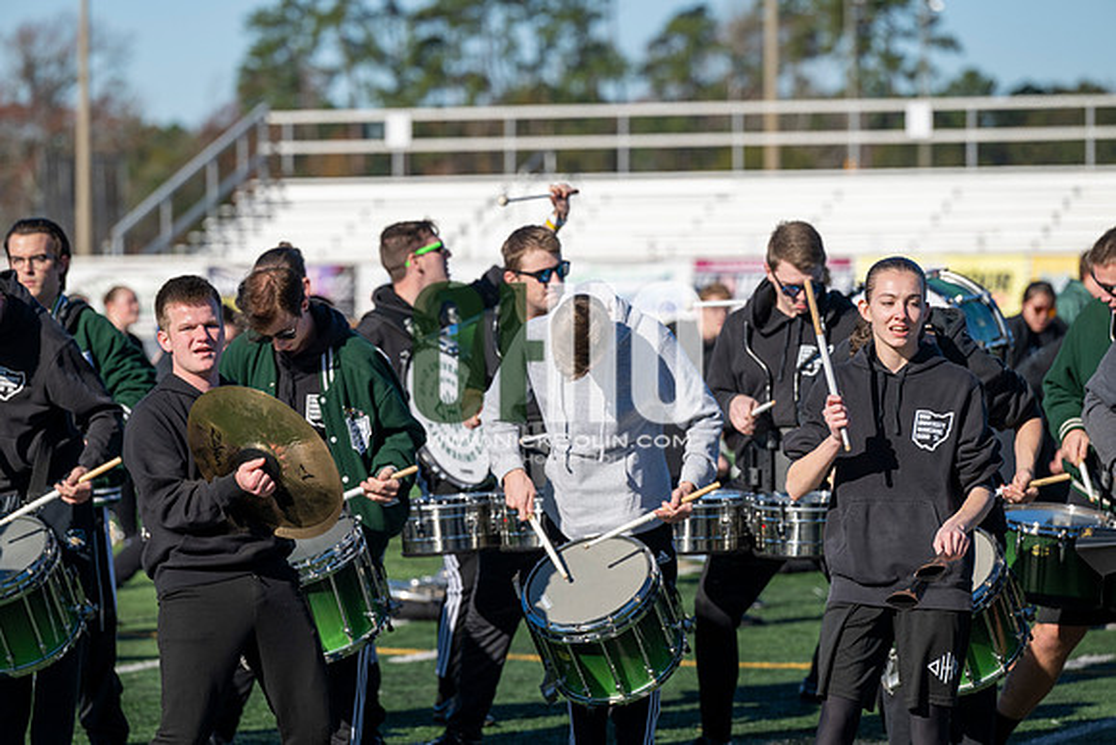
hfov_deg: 10.3
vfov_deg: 6.9
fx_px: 6201
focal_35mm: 200
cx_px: 558
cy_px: 372
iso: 200
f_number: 5
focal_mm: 200
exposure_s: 1/2000
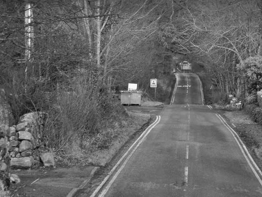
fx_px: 886
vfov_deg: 12.7
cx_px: 131
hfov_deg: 16.8
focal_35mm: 117
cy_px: 98
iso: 800
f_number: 7.1
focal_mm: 20.8
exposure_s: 1/241
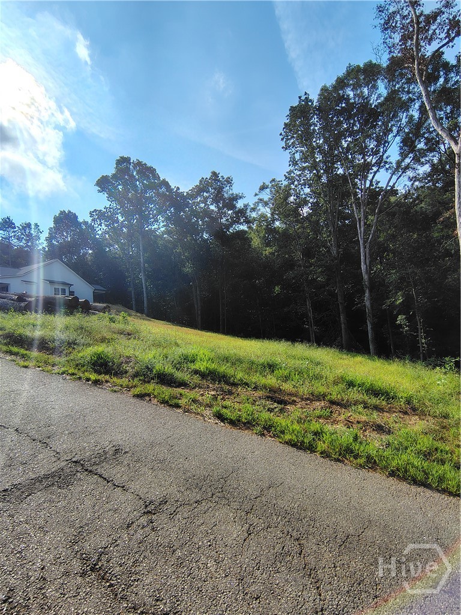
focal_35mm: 16
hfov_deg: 78.1
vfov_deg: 94.5
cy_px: 308
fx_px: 284
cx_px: 230
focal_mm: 2.13
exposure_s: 1/1011
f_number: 2.2
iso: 100
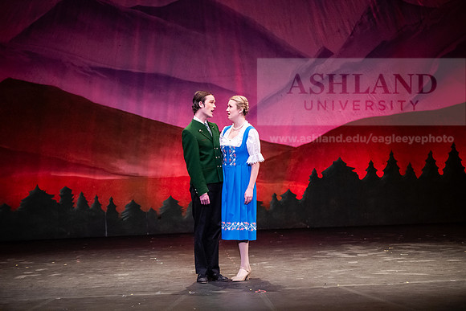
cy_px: 156
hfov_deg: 18.3
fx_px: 1450
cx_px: 233
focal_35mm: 112
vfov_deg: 12.2
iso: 4000
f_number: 3.2
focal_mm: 112
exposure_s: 1/320
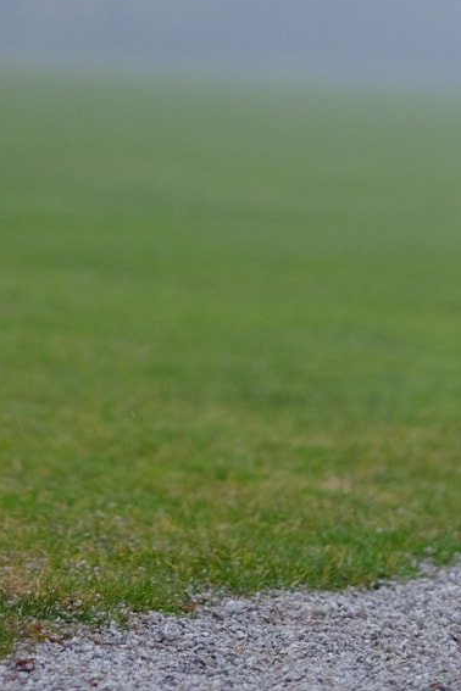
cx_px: -95
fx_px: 4552
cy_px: -252
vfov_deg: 8.5
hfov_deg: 5.8
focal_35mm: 237
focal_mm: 56
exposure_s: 1/4000
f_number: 1.6
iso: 1000
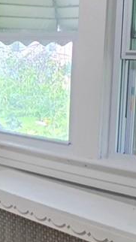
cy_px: 153
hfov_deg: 12.1
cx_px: -125
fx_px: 577
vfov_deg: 23.6
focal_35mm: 90
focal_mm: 2.2
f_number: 1.9
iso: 200
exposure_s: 1/120
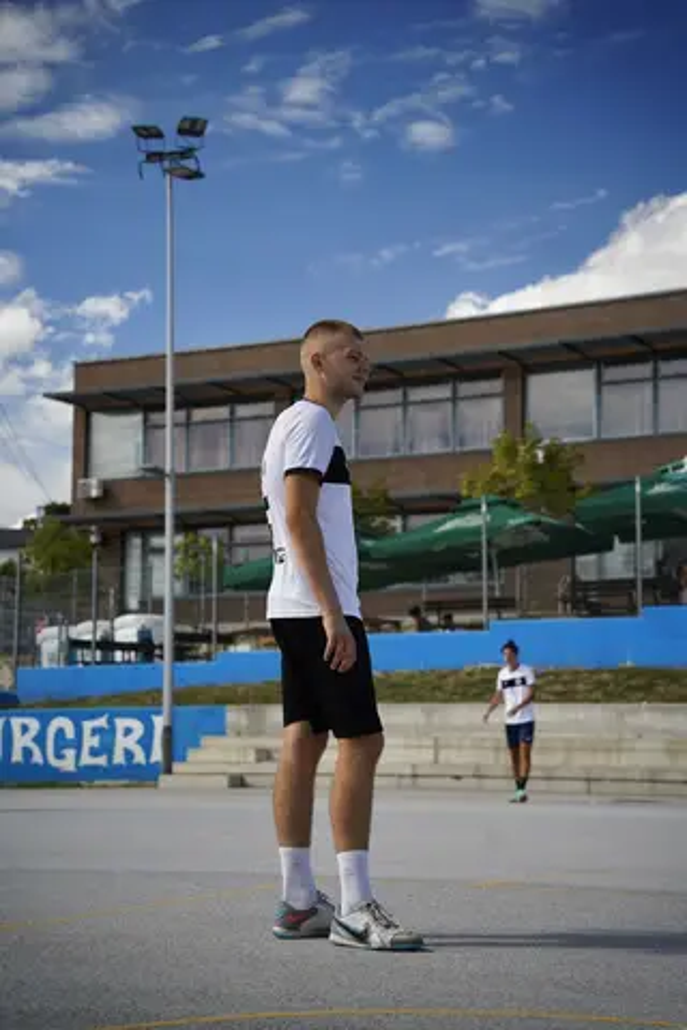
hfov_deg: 21.2
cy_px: 515
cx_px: 344
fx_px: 1832
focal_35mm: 64
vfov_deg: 31.4
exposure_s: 1/1000
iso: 250
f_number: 4
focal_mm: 64
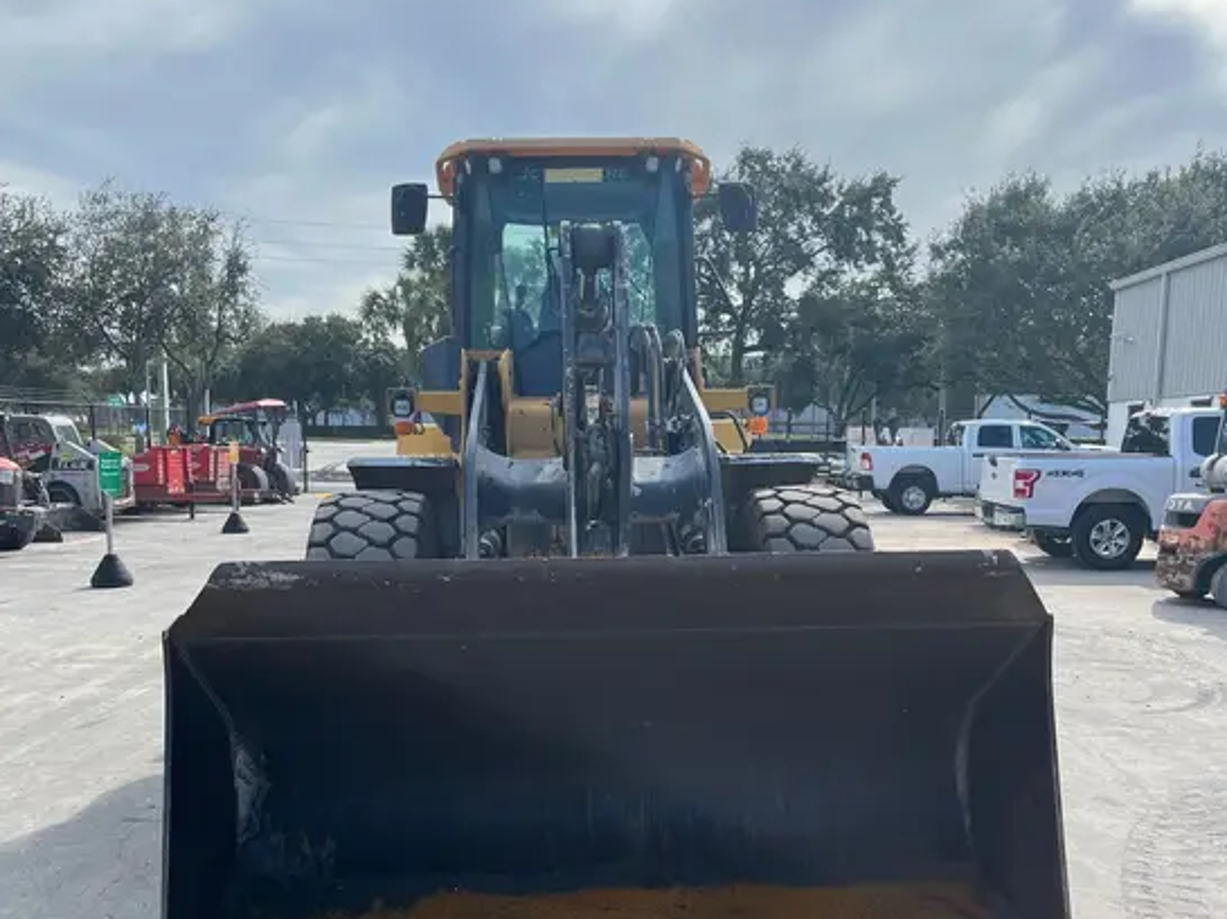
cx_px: 610
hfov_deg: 52.7
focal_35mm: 35
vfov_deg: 40.2
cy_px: 612
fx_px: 1240
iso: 50
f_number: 1.6
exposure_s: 1/2137
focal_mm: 5.1
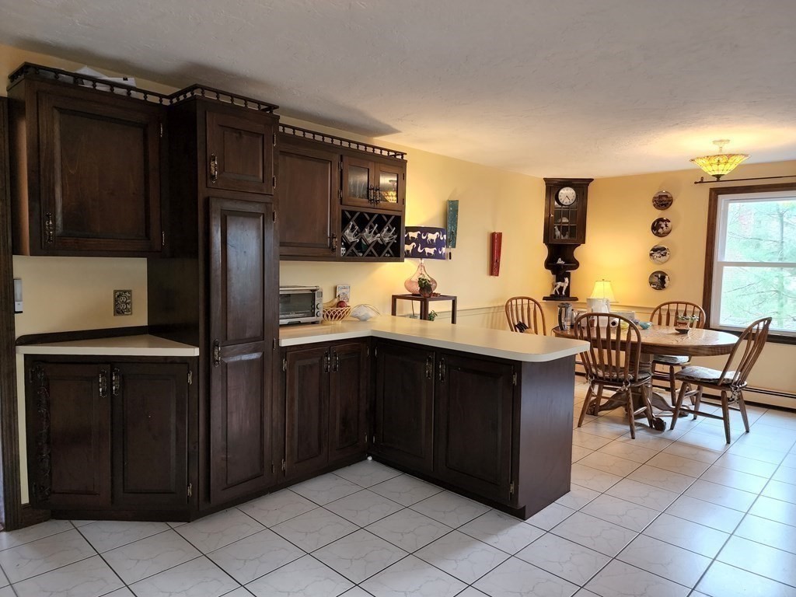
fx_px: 529
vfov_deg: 58.9
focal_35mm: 23
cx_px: 398
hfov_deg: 73.9
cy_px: 298
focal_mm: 6.4
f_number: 1.8
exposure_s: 1/120
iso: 320
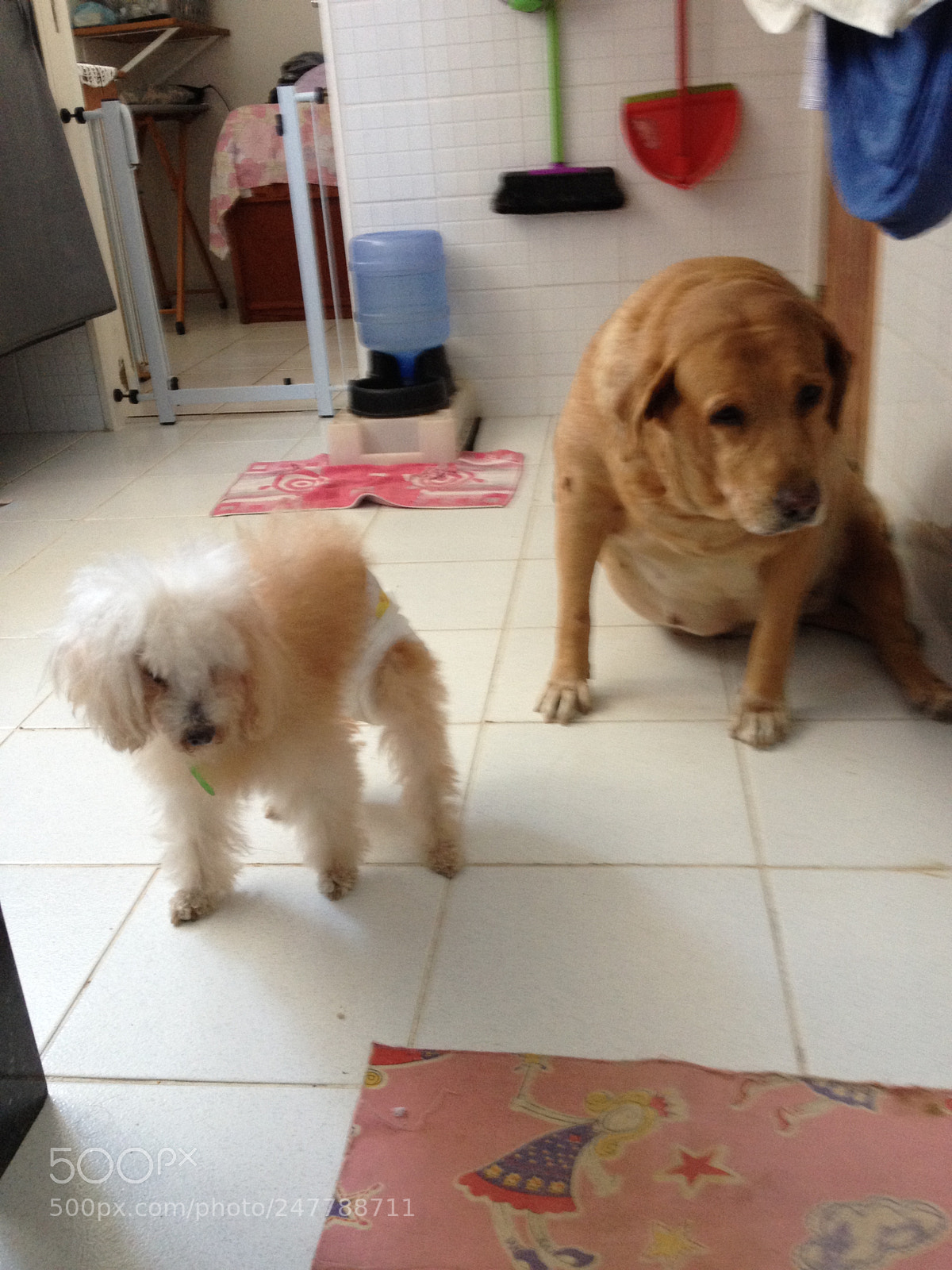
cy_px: 635
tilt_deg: -22.9
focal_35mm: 35
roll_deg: +5.3
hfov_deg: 40.7
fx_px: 1283
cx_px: 476
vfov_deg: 52.6
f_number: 2.4
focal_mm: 4.28
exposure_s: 1/20
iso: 160
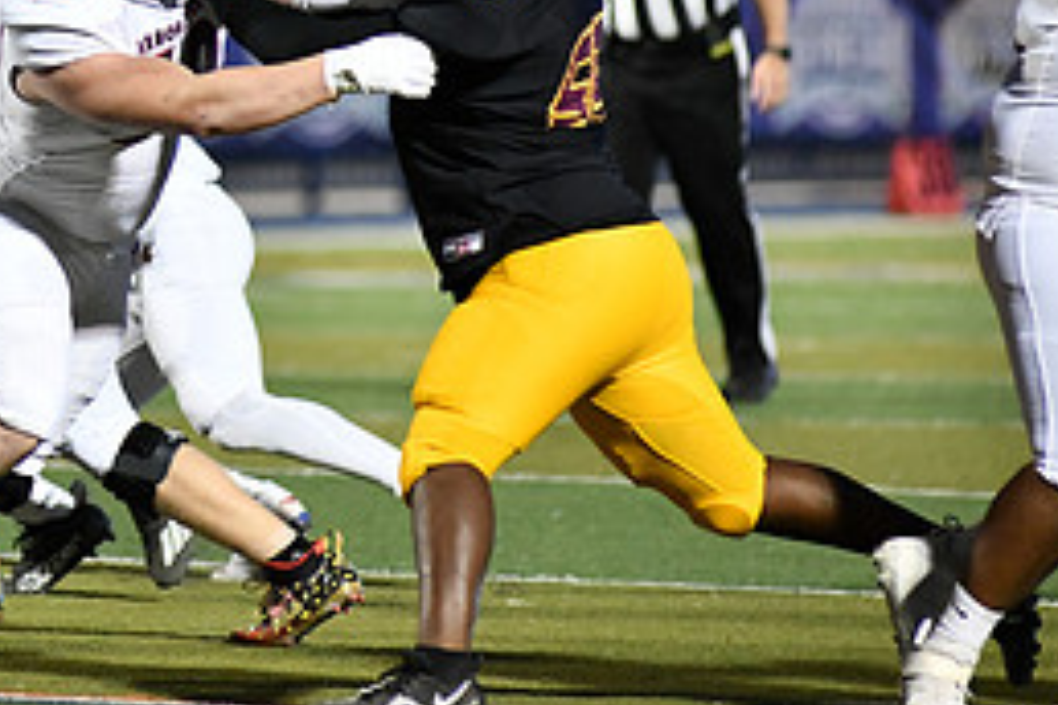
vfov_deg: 2.0
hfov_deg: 3.1
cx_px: -53
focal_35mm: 675
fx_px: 19836
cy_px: -10
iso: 6400
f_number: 4
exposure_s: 1/1250
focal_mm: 300
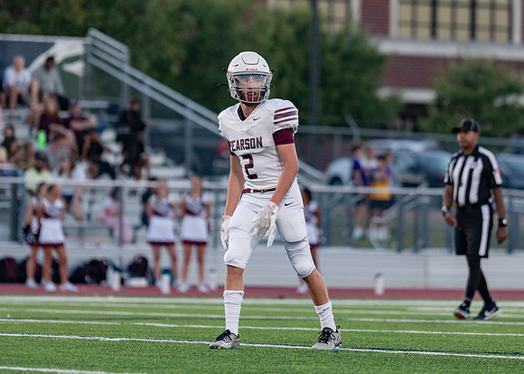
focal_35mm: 353
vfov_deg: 4.1
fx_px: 5258
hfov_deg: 5.7
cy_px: 143
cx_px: 270
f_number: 2.8
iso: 640
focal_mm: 200
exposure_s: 1/1000
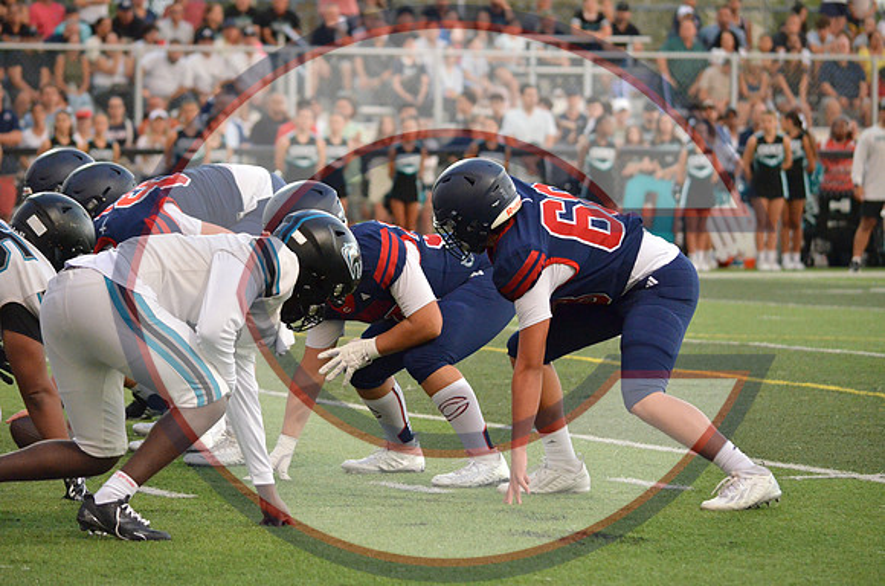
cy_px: 293
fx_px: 6071
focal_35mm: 248
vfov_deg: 5.5
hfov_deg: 8.3
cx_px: 442
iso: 2800
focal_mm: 165
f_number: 5
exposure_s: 1/500
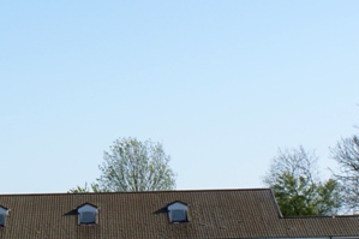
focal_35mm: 144
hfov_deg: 14.0
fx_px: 1435
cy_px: 52
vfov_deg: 9.5
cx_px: -2
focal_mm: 28
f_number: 9
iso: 100
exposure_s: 1/160
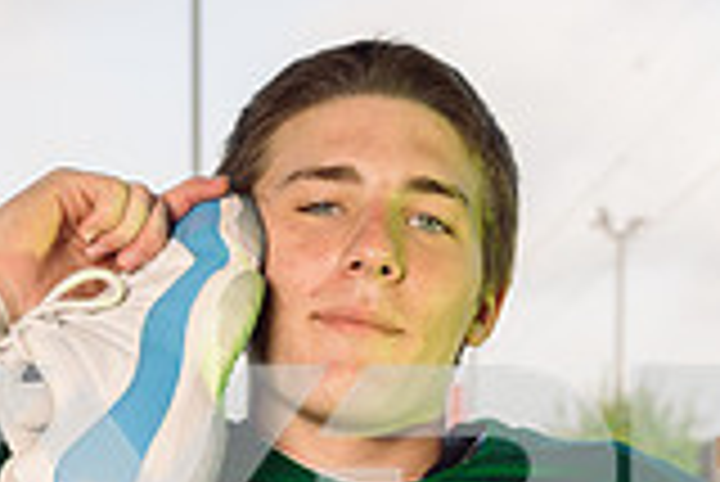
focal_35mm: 166
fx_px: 3323
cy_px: 824
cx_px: 274
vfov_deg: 8.0
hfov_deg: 12.4
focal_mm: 59
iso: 80
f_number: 6.3
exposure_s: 1/250
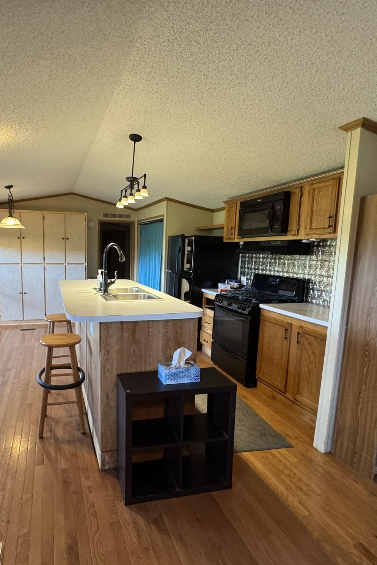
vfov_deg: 84.0
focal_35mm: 20
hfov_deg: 60.8
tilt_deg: -7.4
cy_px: 289
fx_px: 314
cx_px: 132
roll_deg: -1.3
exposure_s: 1/60
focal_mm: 2.22
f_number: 2.2
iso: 320
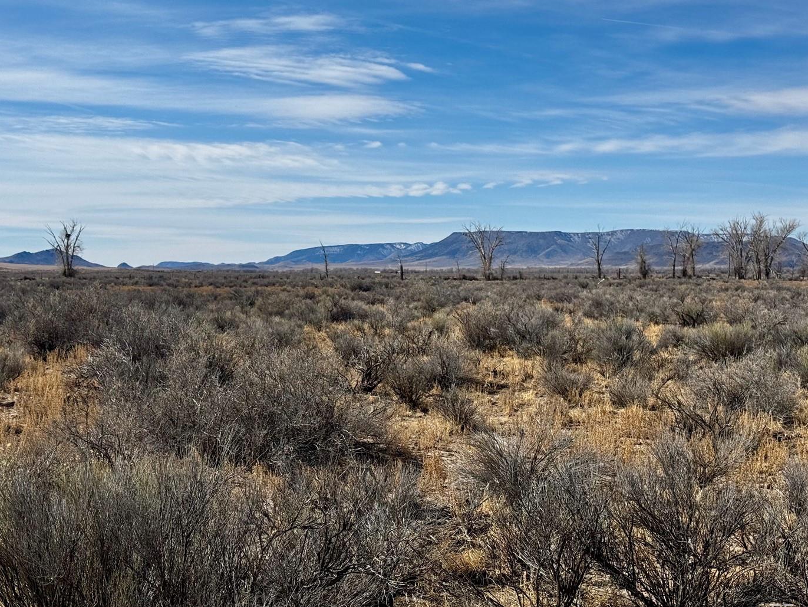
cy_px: 269
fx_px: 1307
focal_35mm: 56
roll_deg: -0.3
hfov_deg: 34.3
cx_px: 395
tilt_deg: -0.9
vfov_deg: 26.1
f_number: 1.78
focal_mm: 6.76
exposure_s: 1/7092
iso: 64
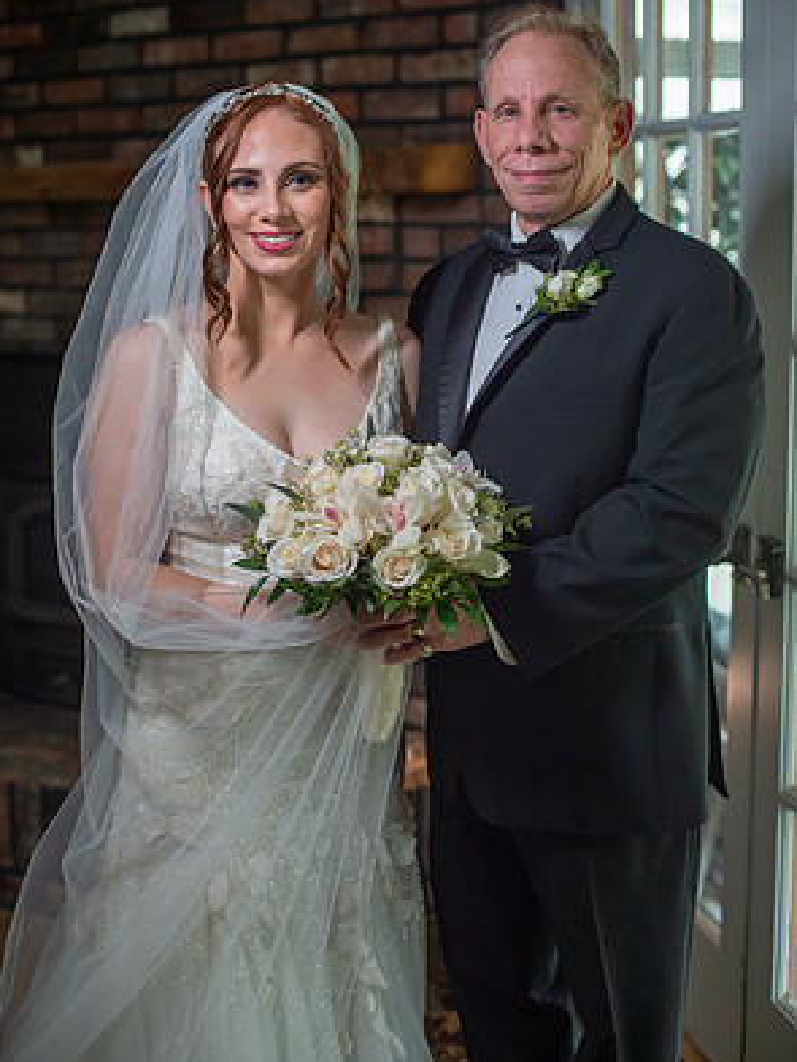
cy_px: 516
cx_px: 396
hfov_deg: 26.6
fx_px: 1688
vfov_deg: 34.9
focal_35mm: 55
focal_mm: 50
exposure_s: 1/400
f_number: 2.5
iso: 1000
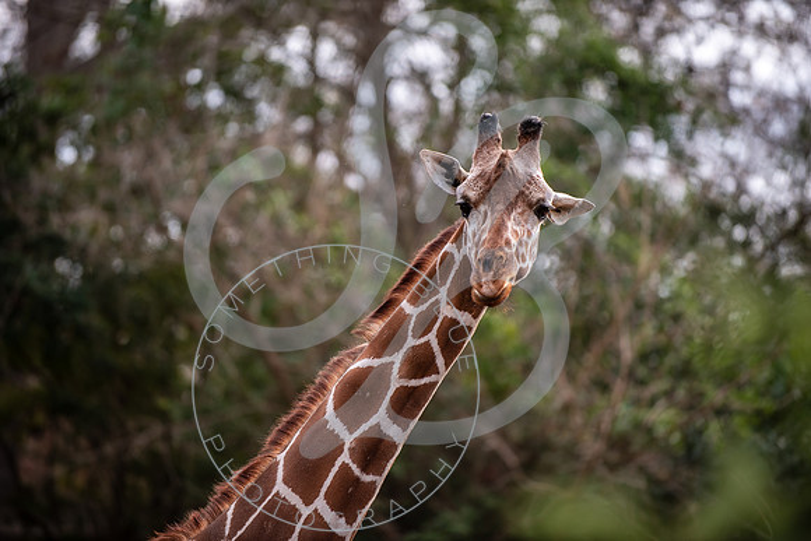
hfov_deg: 10.3
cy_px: 270
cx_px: 406
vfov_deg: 6.9
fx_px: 4506
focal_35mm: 200
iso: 100
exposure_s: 1/400
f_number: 2.8
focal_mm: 200
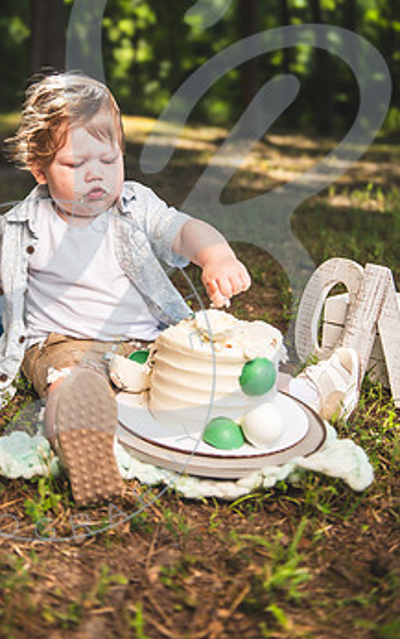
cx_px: 127
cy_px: 230
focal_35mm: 45
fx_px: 785
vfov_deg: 43.9
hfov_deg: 28.4
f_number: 2.8
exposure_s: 1/800
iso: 100
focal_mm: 34
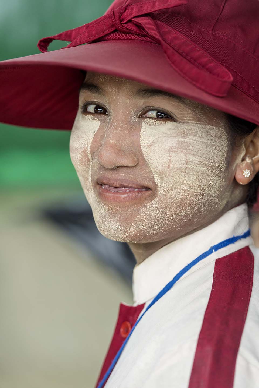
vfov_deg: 13.3
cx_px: 130
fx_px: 1674
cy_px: 194
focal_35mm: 155
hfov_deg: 8.8
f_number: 5
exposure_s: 1/1000
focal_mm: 155
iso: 1000
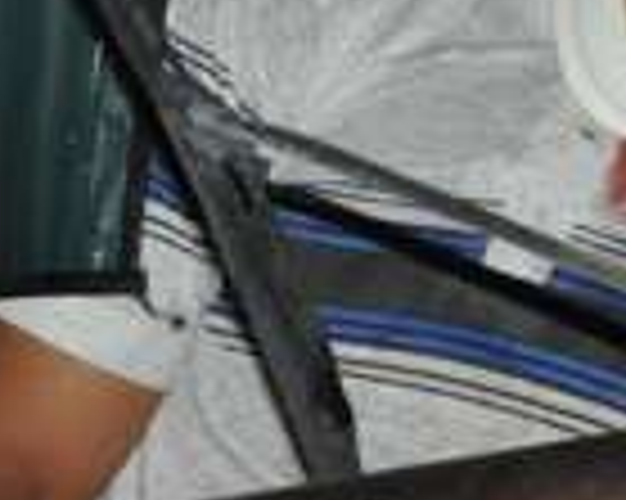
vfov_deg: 4.6
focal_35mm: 337
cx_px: 1423
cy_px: -232
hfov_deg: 5.6
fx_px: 6239
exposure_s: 1/60
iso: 800
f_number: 5
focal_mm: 52
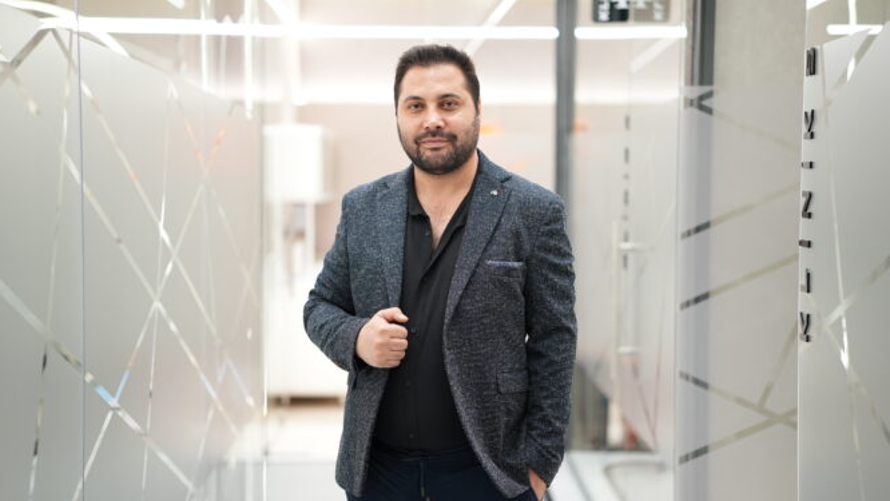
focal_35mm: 53
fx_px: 1251
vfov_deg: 22.7
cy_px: 258
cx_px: 442
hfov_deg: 39.2
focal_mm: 50
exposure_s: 1/100
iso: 200
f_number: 1.4
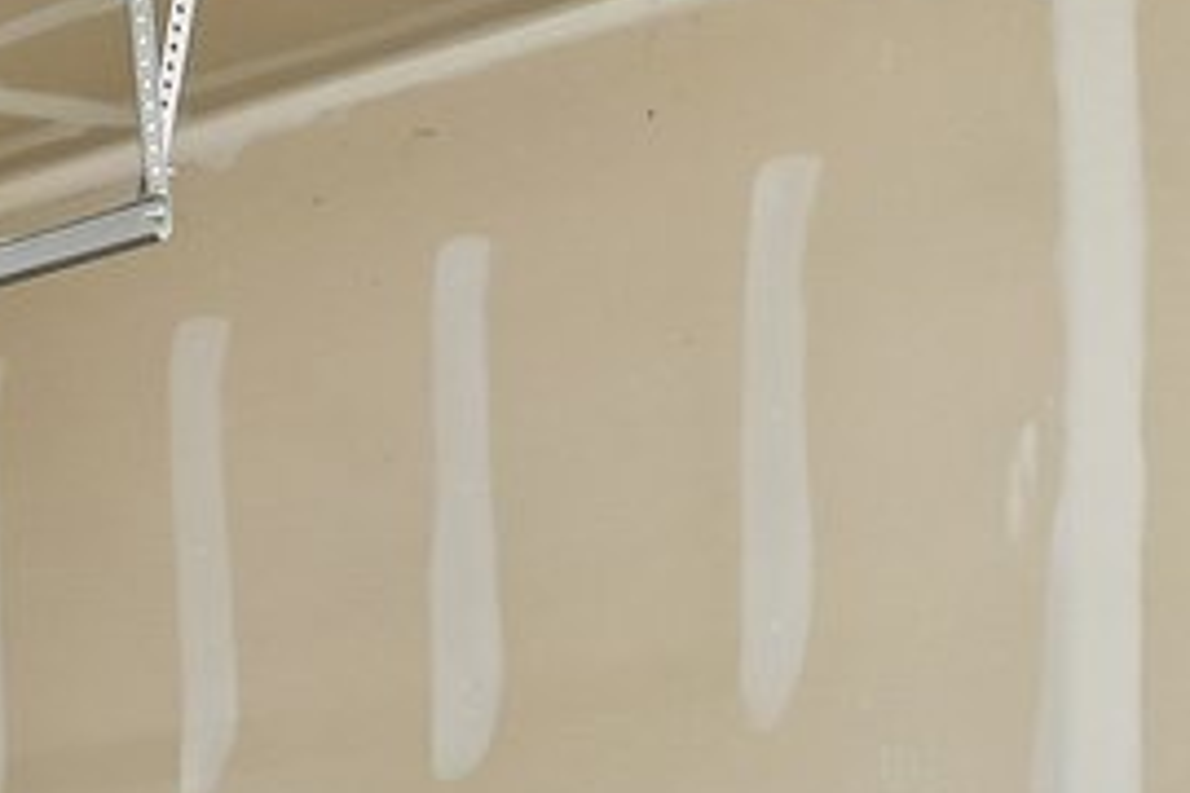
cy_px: 1249
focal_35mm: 106
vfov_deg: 12.2
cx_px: -2155
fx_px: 3504
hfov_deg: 12.1
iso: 320
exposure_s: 1/15
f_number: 8
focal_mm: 14
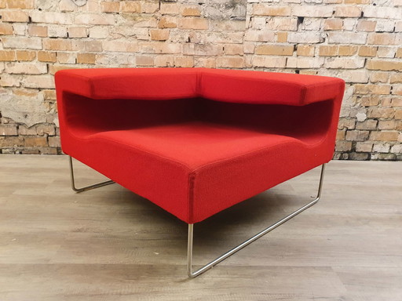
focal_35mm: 26
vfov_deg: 53.1
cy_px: 150
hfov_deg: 67.3
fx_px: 302
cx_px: 201
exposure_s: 1/50
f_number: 2.4
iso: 640
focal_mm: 4.32
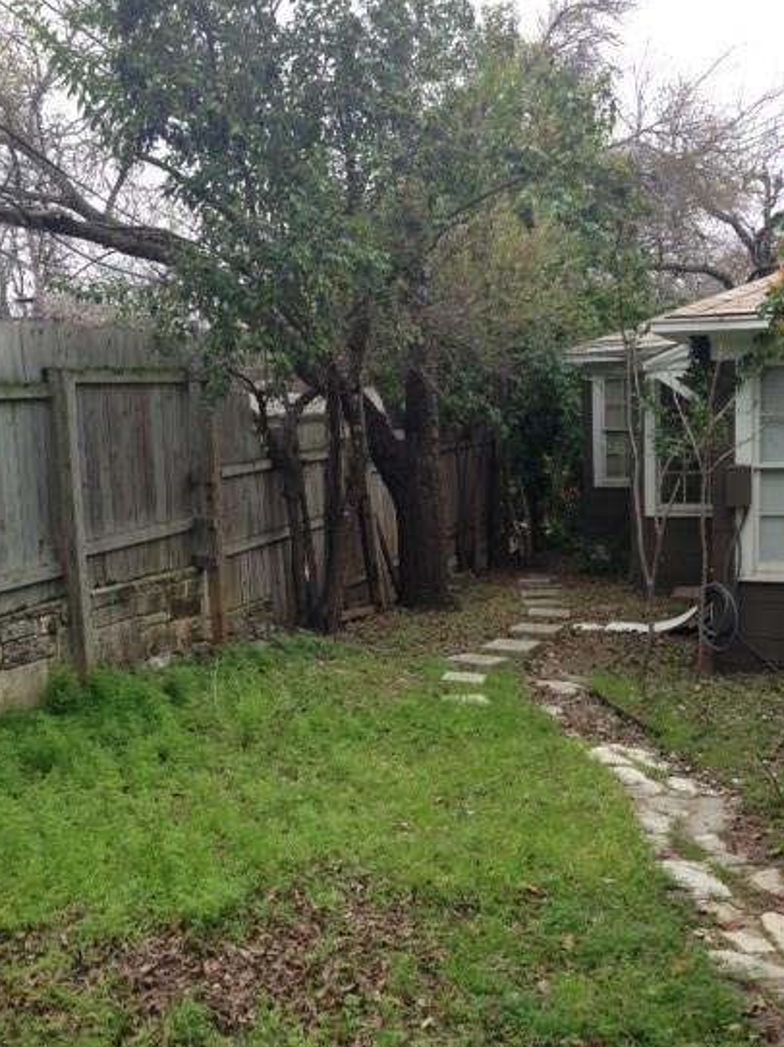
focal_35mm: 39
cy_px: 520
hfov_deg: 36.8
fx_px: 1179
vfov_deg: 47.9
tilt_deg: -3.7
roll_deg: +2.1
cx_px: 377
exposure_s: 1/180
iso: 50
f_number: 2.4
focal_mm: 4.12
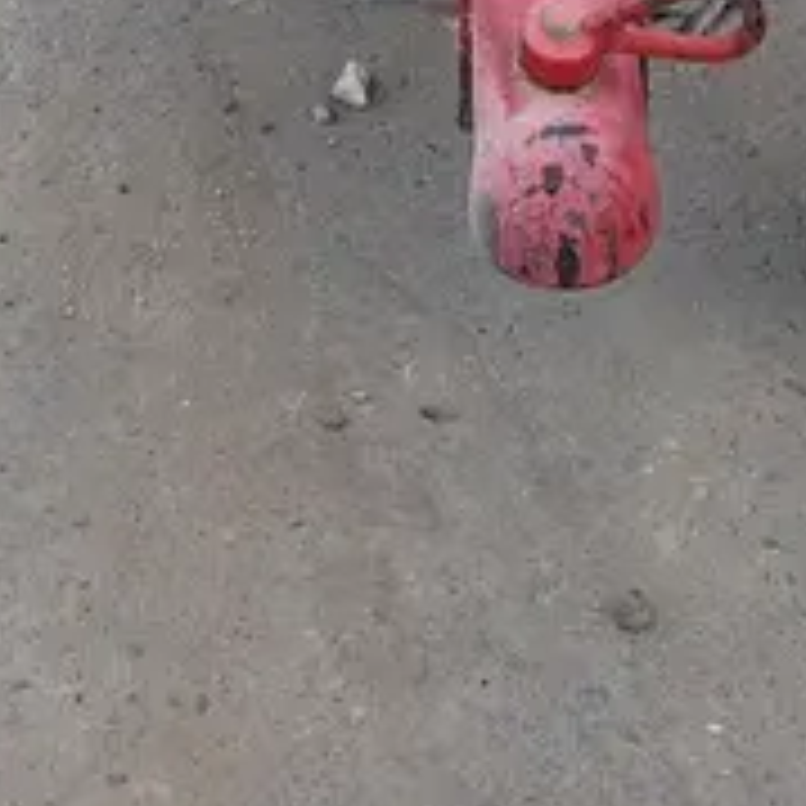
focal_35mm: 94
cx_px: 504
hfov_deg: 18.5
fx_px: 2476
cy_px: -822
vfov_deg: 15.0
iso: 40
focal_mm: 5.4
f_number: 1.8
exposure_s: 1/1610
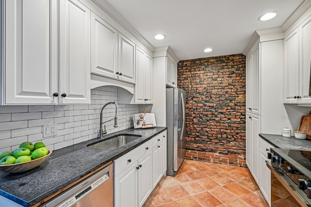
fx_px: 138
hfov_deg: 96.7
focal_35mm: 16
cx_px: 156
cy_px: 104
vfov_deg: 73.7
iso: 400
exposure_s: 1/8
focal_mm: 16
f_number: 8
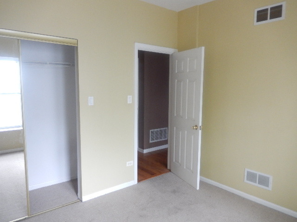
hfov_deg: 69.4
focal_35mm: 25
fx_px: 214
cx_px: 148
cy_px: 111
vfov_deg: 54.9
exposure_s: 1/30
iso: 360
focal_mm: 4.5
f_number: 3.4
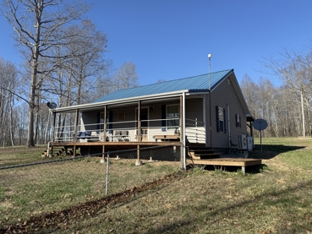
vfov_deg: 53.1
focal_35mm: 26
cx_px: 146
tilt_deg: +10.2
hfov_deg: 67.2
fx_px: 234
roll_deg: -0.4
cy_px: 110
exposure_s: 1/3021
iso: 80
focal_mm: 6.76
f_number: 1.78
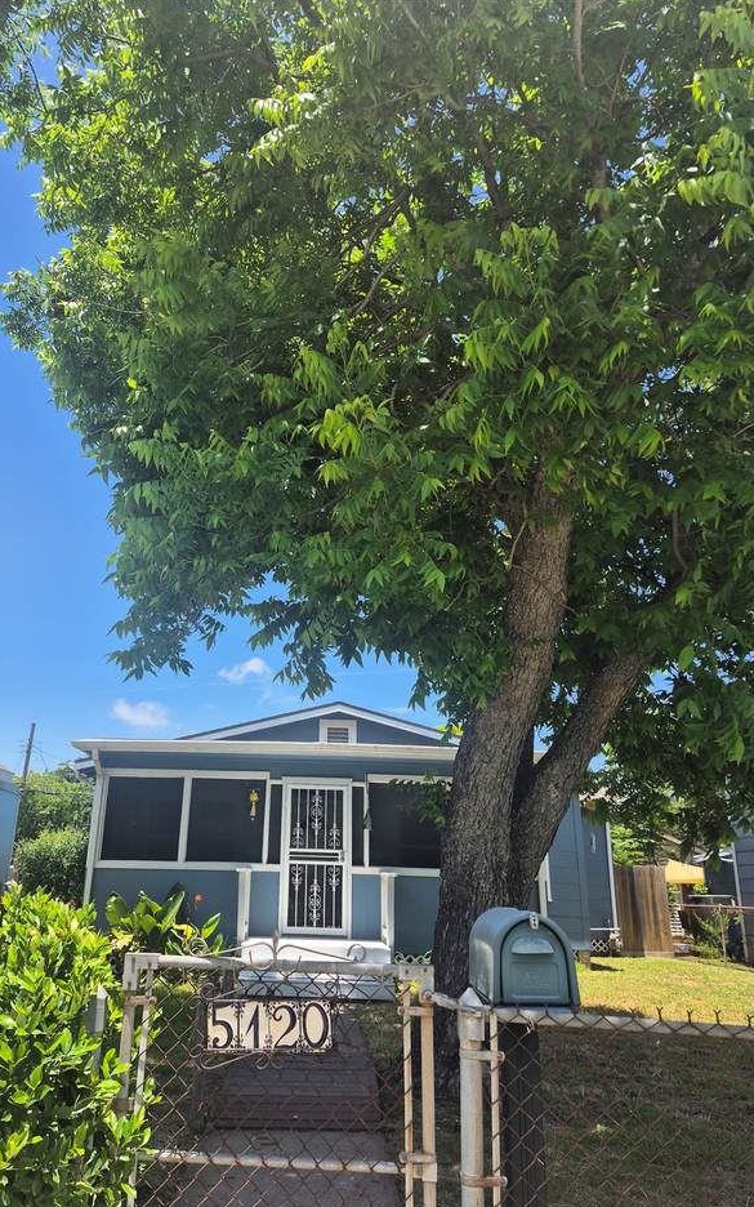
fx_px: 822
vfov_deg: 72.5
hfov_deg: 49.0
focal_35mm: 25
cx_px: 302
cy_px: 614
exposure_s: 1/1060
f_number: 1.8
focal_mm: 5.4
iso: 25
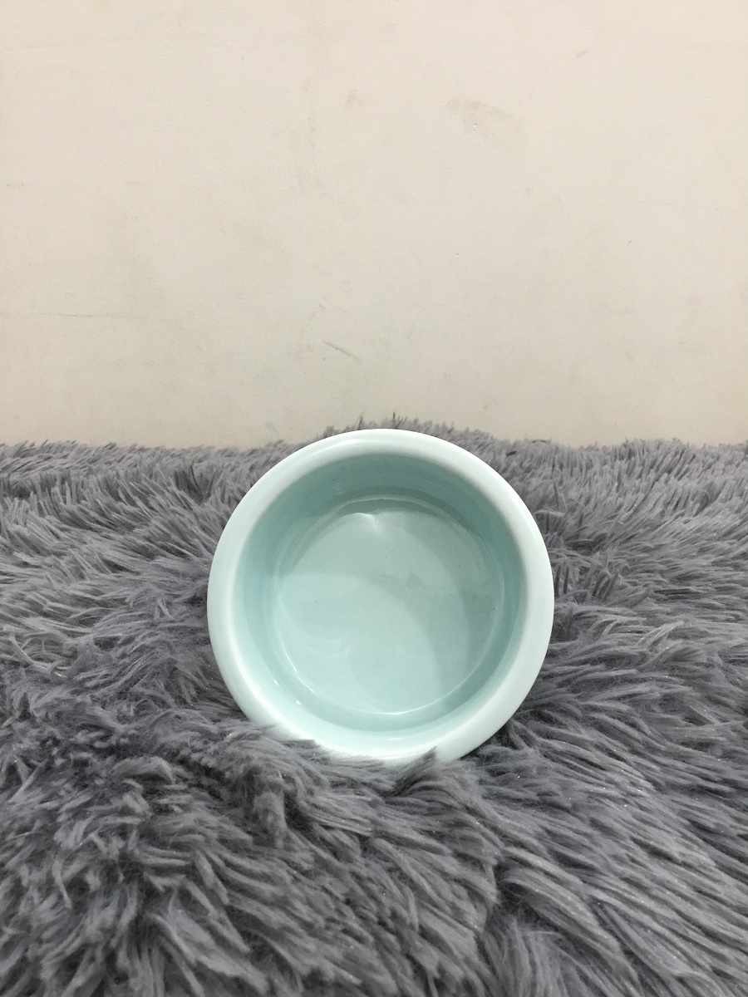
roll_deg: +0.2
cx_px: 374
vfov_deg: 58.4
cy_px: 498
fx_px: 893
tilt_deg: -17.4
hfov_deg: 45.4
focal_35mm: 31
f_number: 2.4
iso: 100
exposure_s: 1/33
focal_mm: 3.3
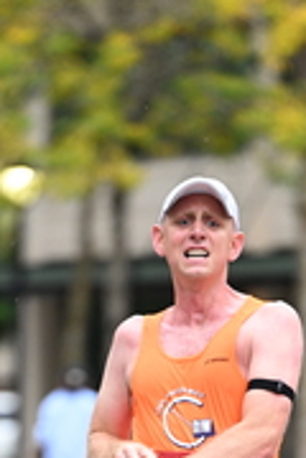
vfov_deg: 3.5
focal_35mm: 580
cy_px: 677
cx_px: 167
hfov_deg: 2.4
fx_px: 7394
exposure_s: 1/1250
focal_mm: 190
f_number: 2.8
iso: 1600
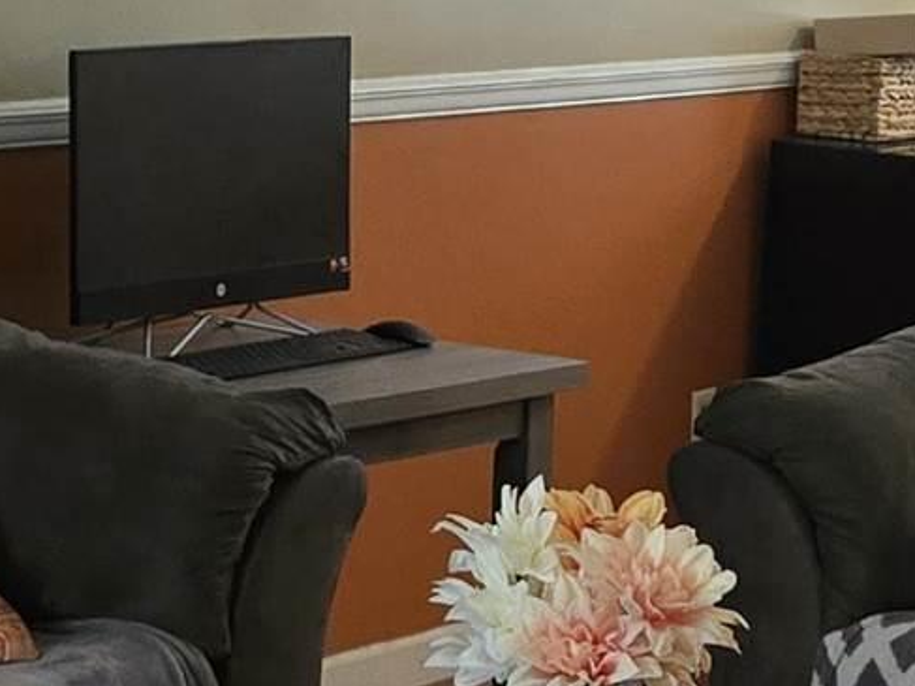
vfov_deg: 10.2
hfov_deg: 13.6
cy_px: 237
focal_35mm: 145
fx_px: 3832
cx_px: 472
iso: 800
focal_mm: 5.4
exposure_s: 1/60
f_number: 1.8
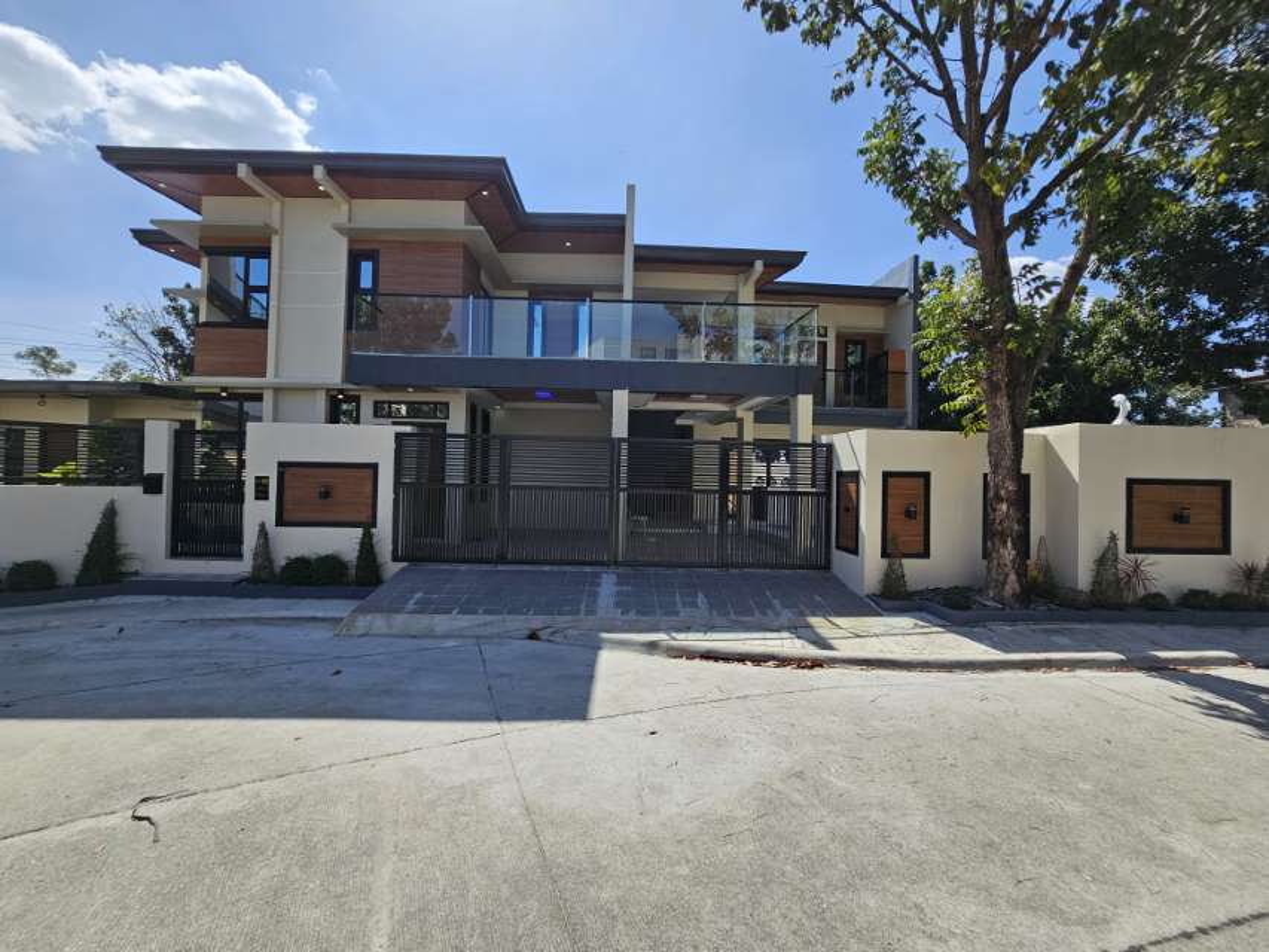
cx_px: 634
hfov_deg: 106.2
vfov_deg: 89.9
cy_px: 476
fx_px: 477
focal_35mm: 13
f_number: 2.2
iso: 50
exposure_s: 1/2333
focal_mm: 2.2
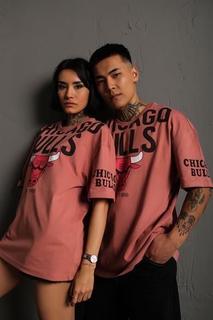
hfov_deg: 40.0
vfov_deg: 57.2
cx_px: 106
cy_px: 160
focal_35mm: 33
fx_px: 293
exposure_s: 1/160
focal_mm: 22.3
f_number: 5
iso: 160
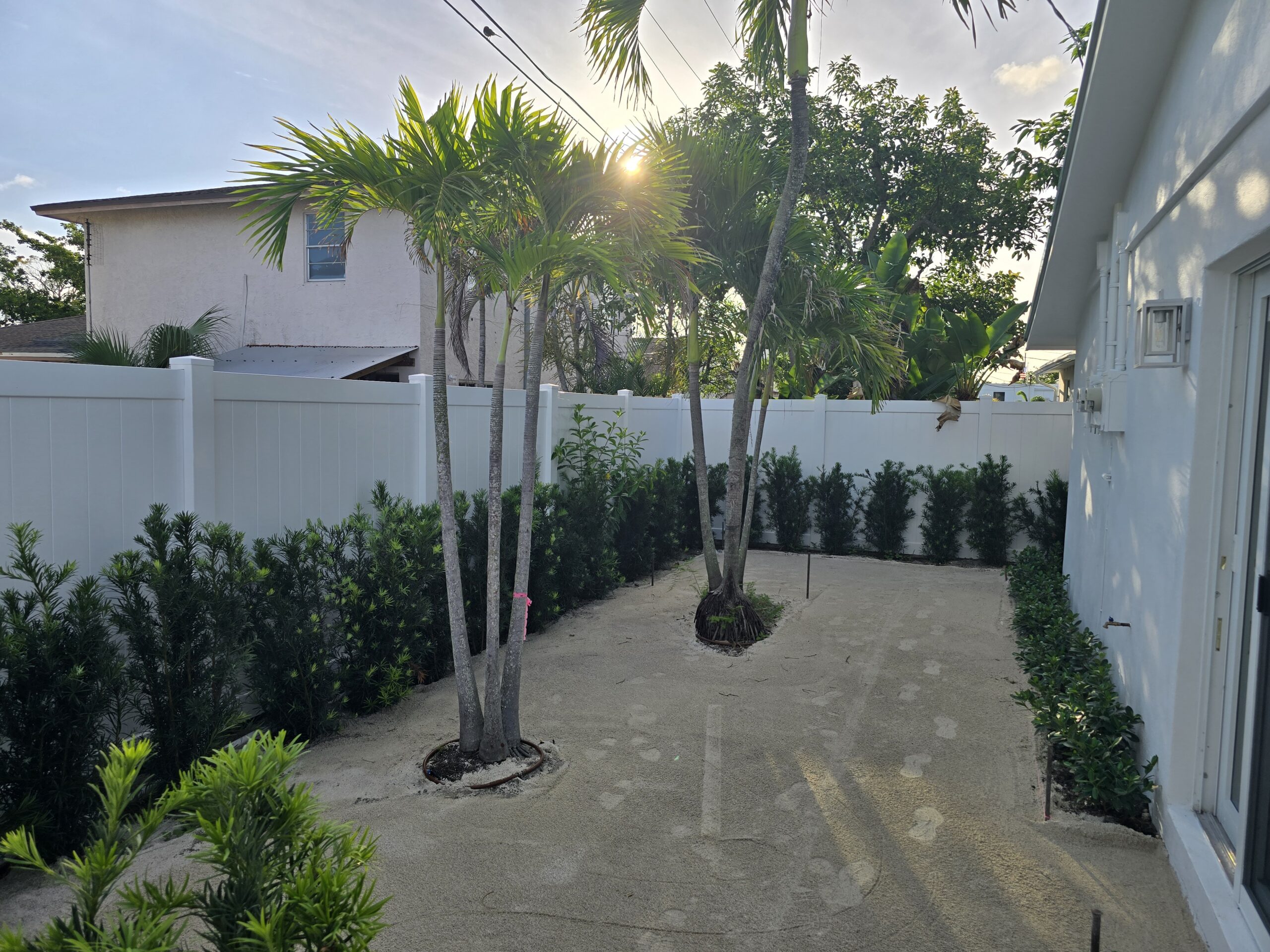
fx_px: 844
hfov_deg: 73.9
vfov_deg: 58.9
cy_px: 476
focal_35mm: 23
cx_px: 635
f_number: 1.7
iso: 12
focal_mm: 6.3
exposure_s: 1/947
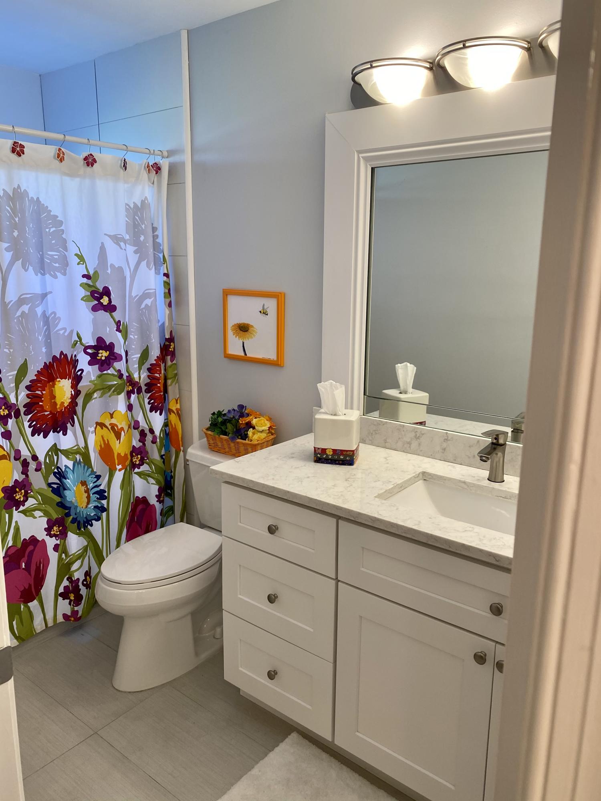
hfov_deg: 53.1
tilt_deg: -9.9
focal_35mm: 26
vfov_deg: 67.3
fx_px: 602
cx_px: 300
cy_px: 400
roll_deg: -1.2
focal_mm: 4.25
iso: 100
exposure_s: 1/120
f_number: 1.8
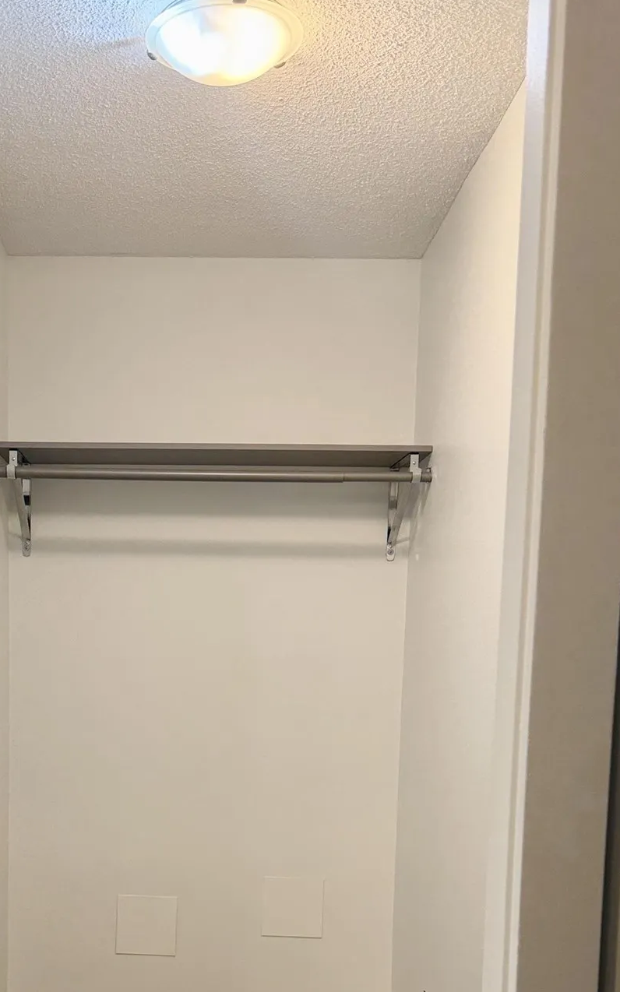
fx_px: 1244
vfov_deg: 41.1
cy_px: 832
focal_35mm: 46
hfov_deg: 27.5
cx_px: 145
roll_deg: -0.5
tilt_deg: -7.3
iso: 125
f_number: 1.78
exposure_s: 1/60
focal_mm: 6.76
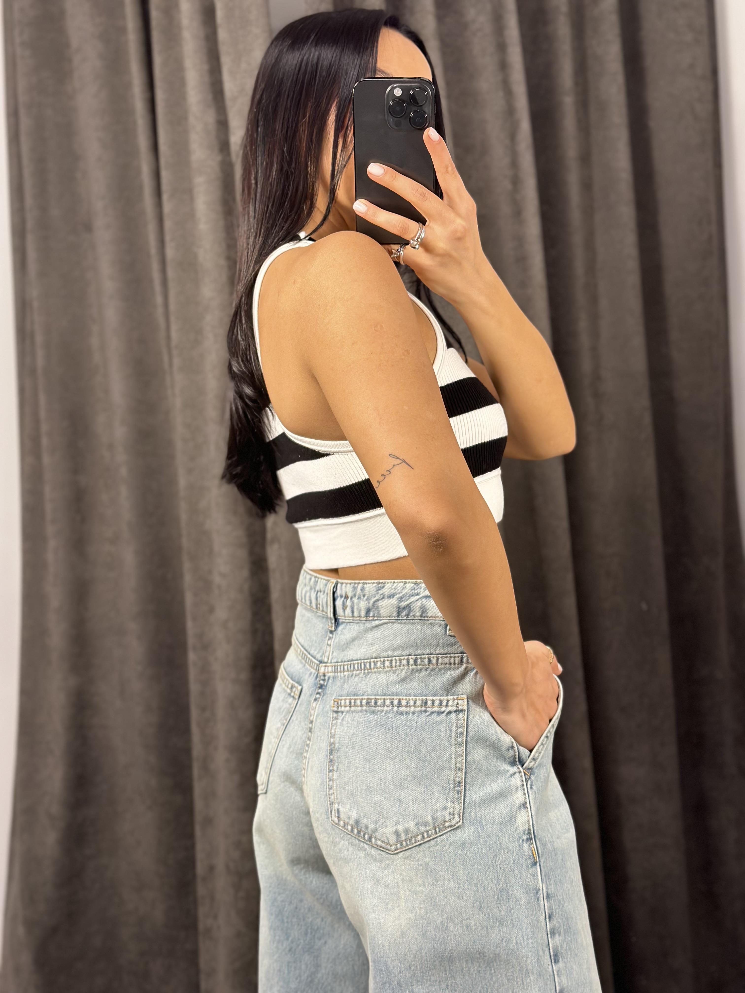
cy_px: 496
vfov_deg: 39.7
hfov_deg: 30.3
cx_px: 372
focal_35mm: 48
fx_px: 1377
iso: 160
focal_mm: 6.86
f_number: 1.78
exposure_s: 1/100
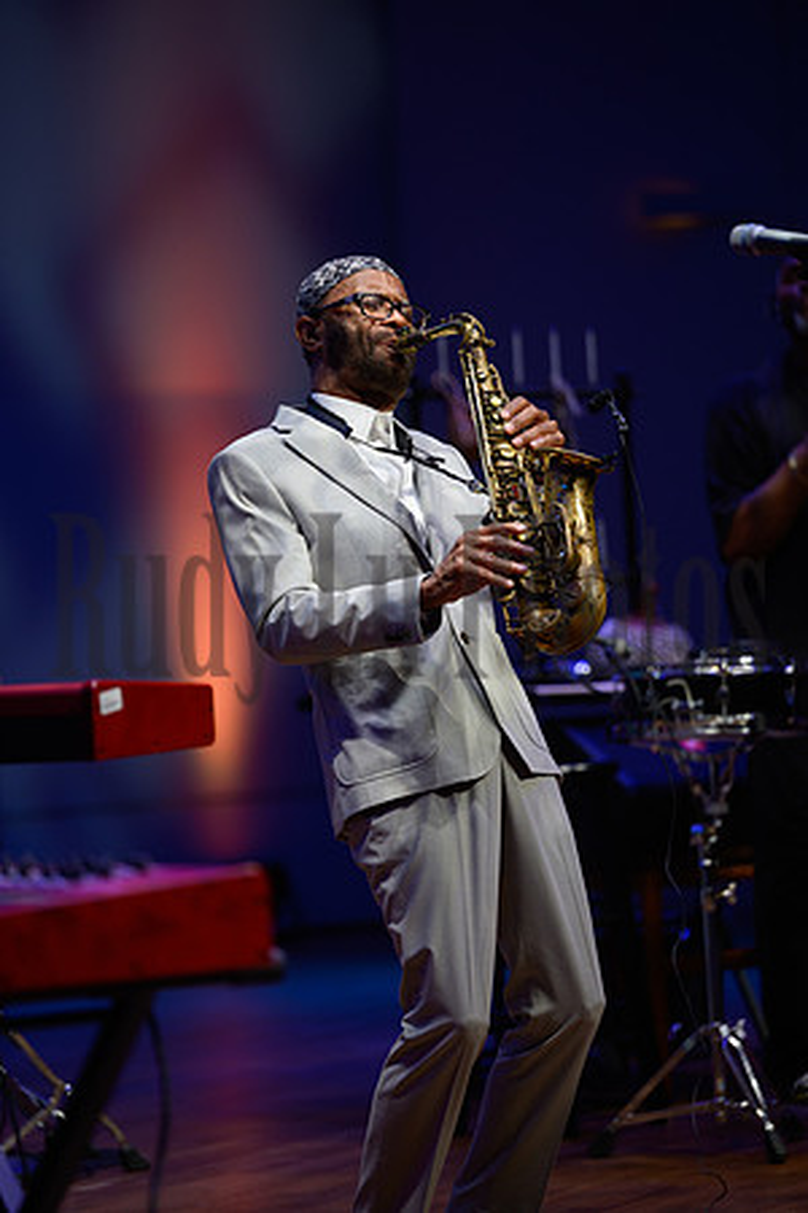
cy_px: 606
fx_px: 5050
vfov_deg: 13.7
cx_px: 404
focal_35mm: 150
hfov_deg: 9.1
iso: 800
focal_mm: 150
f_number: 2.8
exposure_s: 1/640
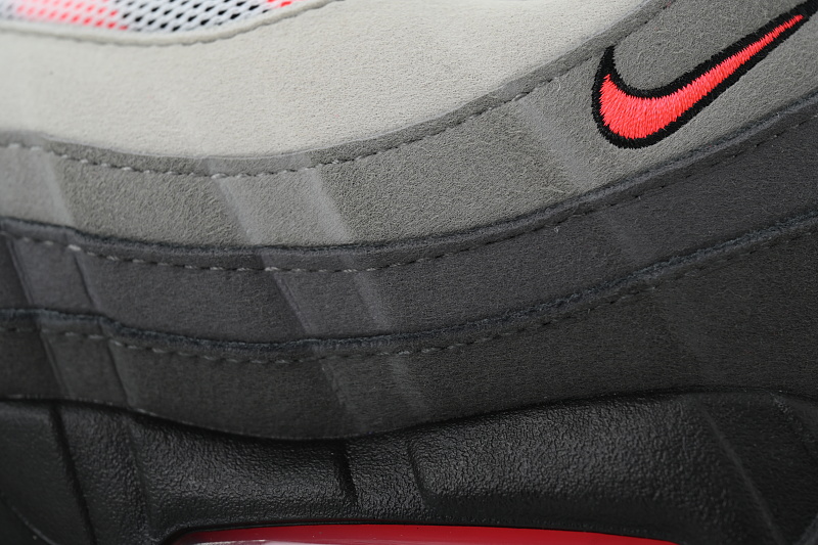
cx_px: 409
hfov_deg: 18.6
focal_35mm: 110
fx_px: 2499
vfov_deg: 12.4
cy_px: 272
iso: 400
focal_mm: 110
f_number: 10
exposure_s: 1/100
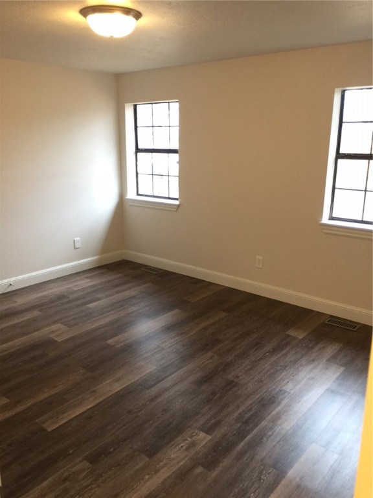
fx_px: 417
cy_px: 249
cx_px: 186
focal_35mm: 29
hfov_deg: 48.2
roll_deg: +0.4
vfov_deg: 61.7
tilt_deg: -15.2
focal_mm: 4.15
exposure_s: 1/15
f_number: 2.2
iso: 50
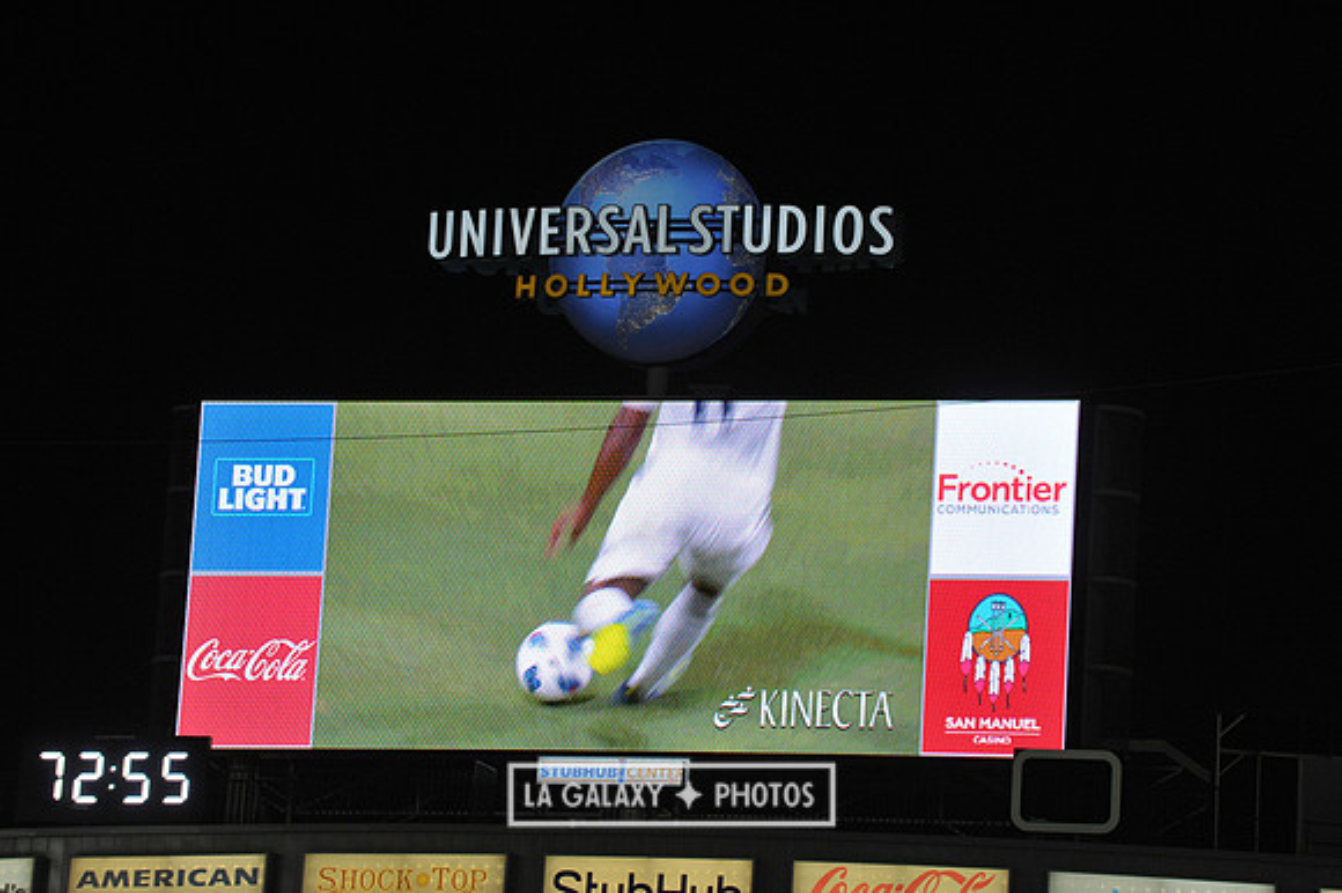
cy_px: 446
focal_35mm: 200
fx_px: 7451
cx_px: 671
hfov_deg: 10.3
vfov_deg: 6.9
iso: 1600
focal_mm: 200
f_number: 9
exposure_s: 1/320
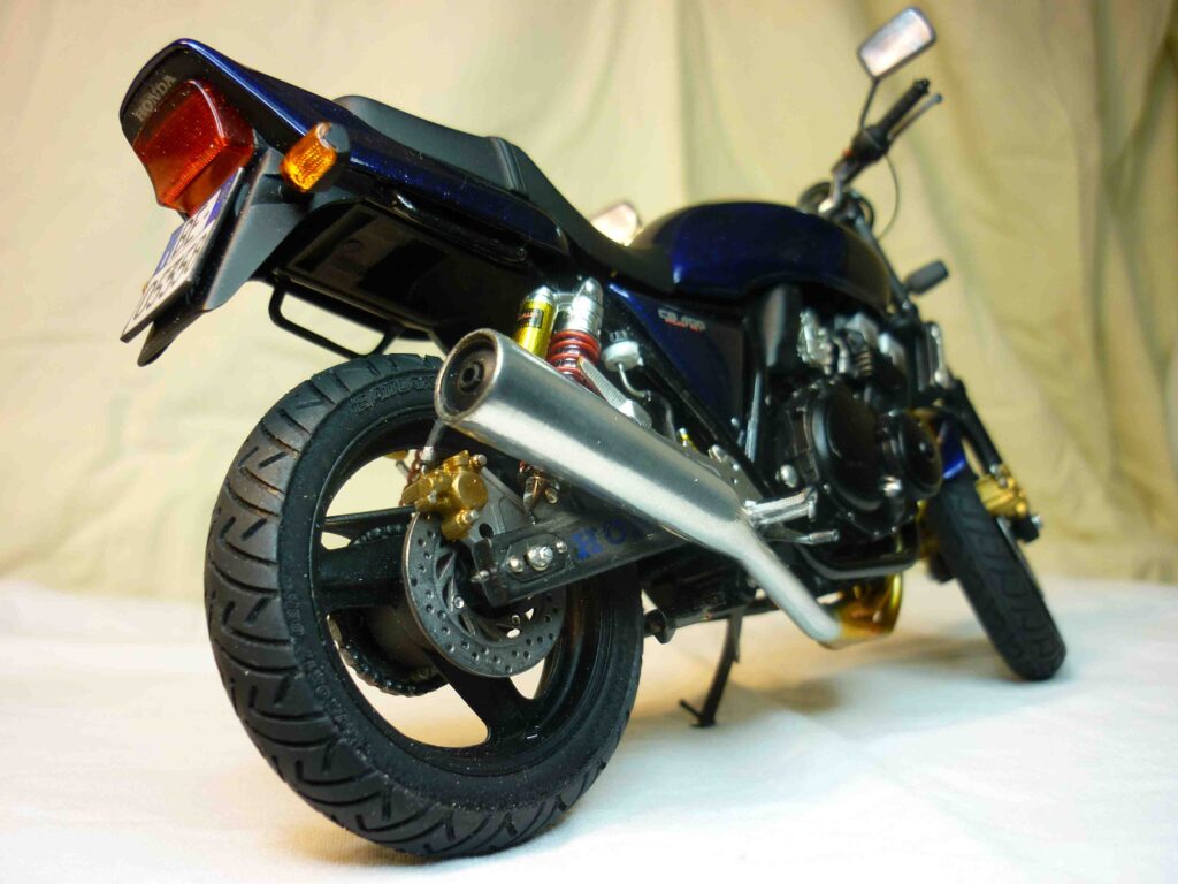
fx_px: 1123
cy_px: 442
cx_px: 589
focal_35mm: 33
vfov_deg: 42.9
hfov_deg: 55.4
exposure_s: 1/30
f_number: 2.8
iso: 80
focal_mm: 5.5
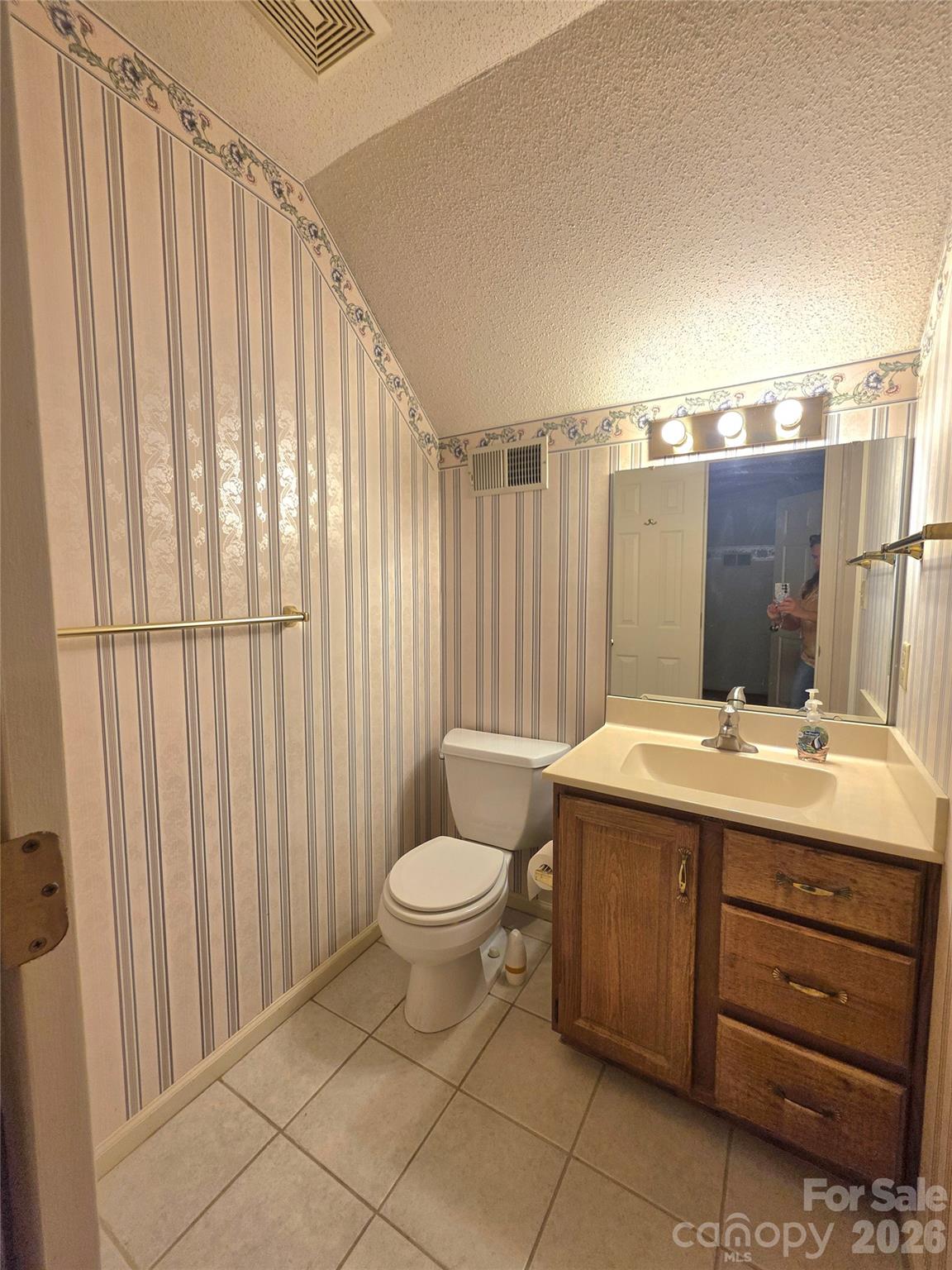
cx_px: 476
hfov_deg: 89.9
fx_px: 477
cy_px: 635
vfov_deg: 106.2
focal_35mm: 13
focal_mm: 2.2
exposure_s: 1/120
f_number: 1.9
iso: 64
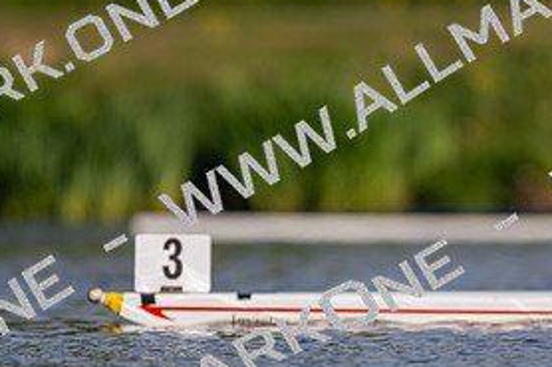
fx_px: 19185
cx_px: 405
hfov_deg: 1.6
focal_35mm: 1252
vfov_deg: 1.1
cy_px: 233
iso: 200
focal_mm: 600
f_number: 4
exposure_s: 1/2500
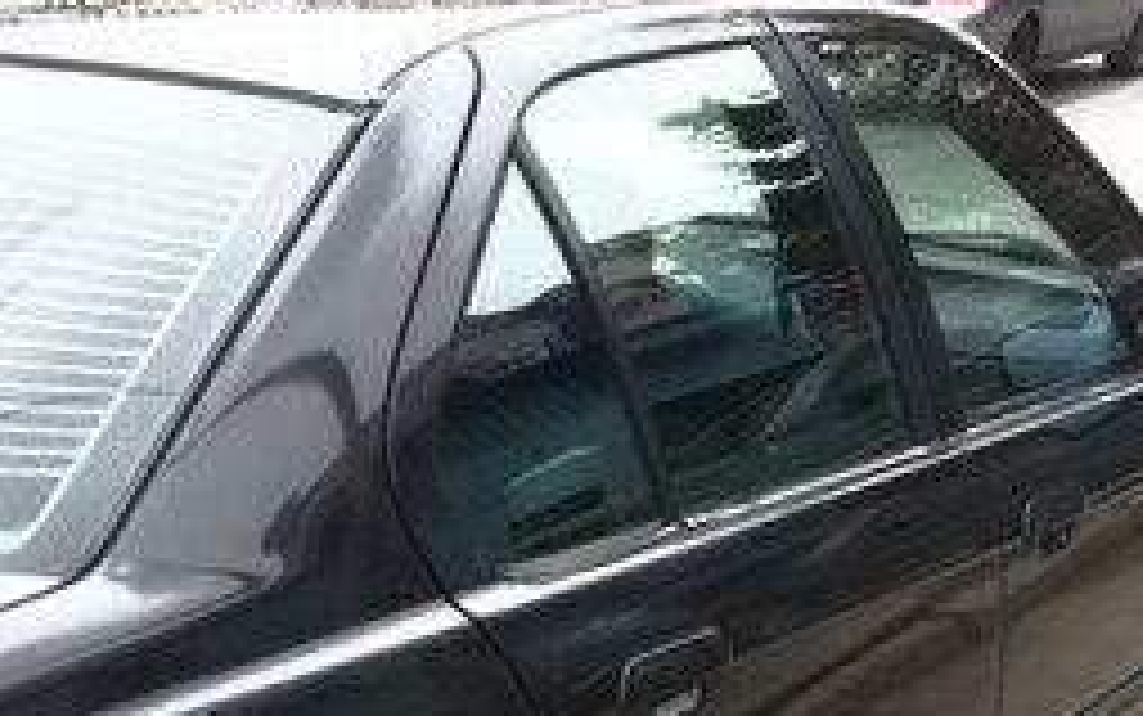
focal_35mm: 80
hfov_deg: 25.1
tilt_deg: -23.7
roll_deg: +3.0
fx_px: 2493
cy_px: 912
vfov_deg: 15.6
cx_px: 117
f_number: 2.2
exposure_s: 1/5128
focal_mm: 4.15
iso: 32
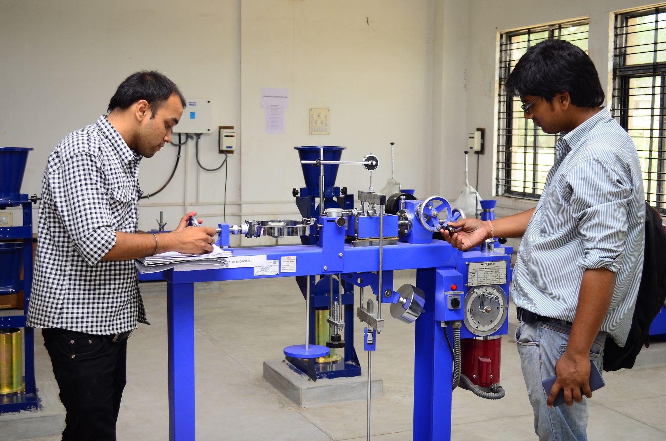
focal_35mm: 48
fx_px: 886
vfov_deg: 28.0
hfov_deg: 41.2
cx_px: 333
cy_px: 220
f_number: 4.8
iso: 400
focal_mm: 32
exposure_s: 1/200
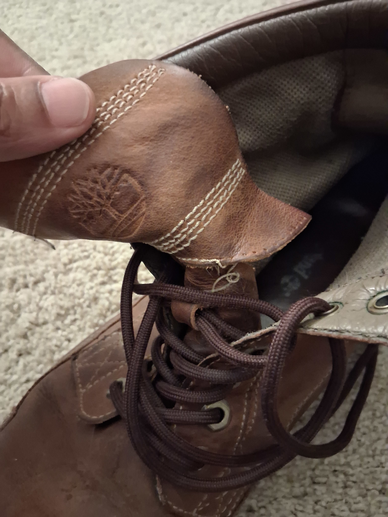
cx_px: 194
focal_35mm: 26
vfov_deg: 67.3
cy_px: 258
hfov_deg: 53.1
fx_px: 389
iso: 1600
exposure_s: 1/10
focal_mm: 3.98
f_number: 1.8
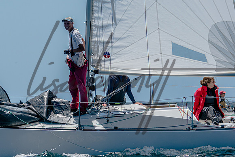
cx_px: 89
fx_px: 2770
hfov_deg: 4.9
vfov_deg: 3.2
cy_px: 60
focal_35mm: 424
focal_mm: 220
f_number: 5.3
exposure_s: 1/2000
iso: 200
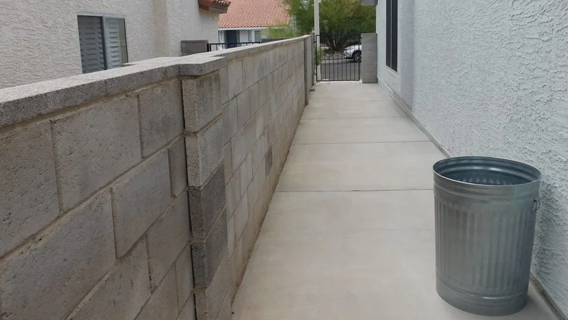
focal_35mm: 31
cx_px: 285
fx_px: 467
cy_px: 116
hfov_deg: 62.6
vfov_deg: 37.5
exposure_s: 1/400
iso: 125
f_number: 6
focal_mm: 4
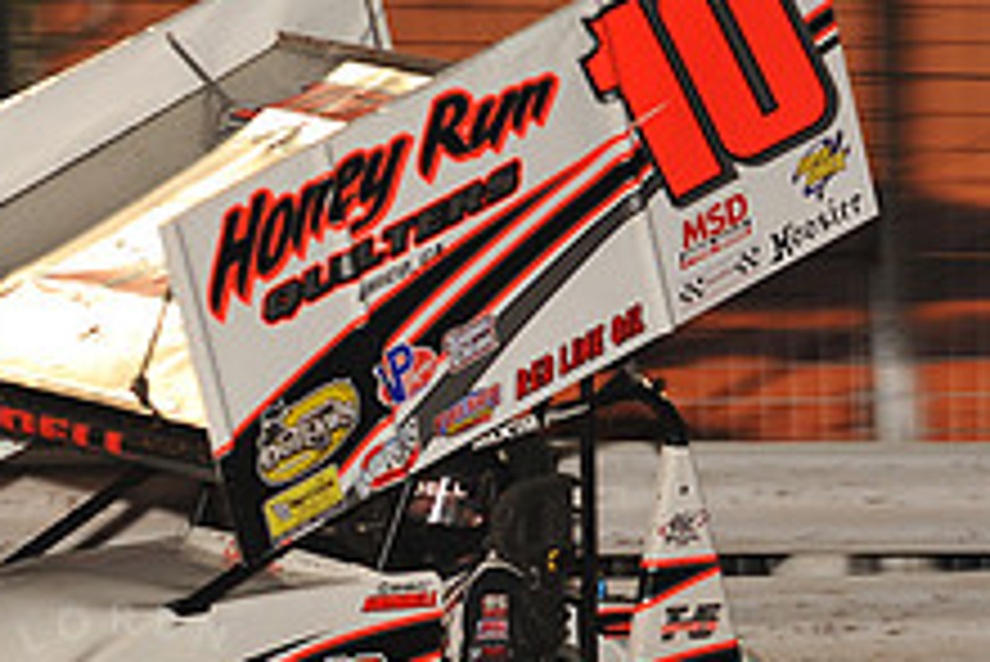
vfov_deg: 3.6
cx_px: 122
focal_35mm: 382
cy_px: 459
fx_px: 10512
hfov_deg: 5.4
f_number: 6.3
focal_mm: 145
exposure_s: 1/320
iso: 640
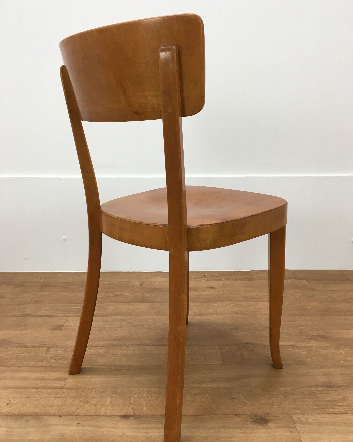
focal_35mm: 31
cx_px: 175
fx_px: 405
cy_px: 226
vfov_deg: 57.2
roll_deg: -0.5
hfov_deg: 47.1
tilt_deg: -13.2
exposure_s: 1/33
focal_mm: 4.15
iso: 32
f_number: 2.2
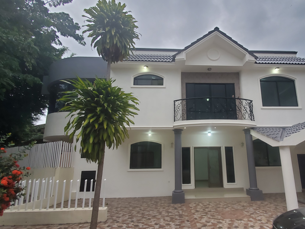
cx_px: 176
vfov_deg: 71.3
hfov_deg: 87.1
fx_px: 159
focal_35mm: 18
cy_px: 128
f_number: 2.2
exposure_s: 1/60
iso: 80
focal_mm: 1.8
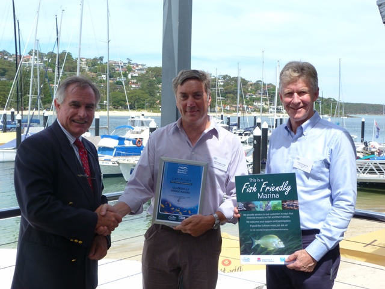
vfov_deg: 33.6
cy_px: 144
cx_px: 192
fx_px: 478
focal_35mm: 43
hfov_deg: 43.9
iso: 80
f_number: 5
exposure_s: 1/250
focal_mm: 7.8
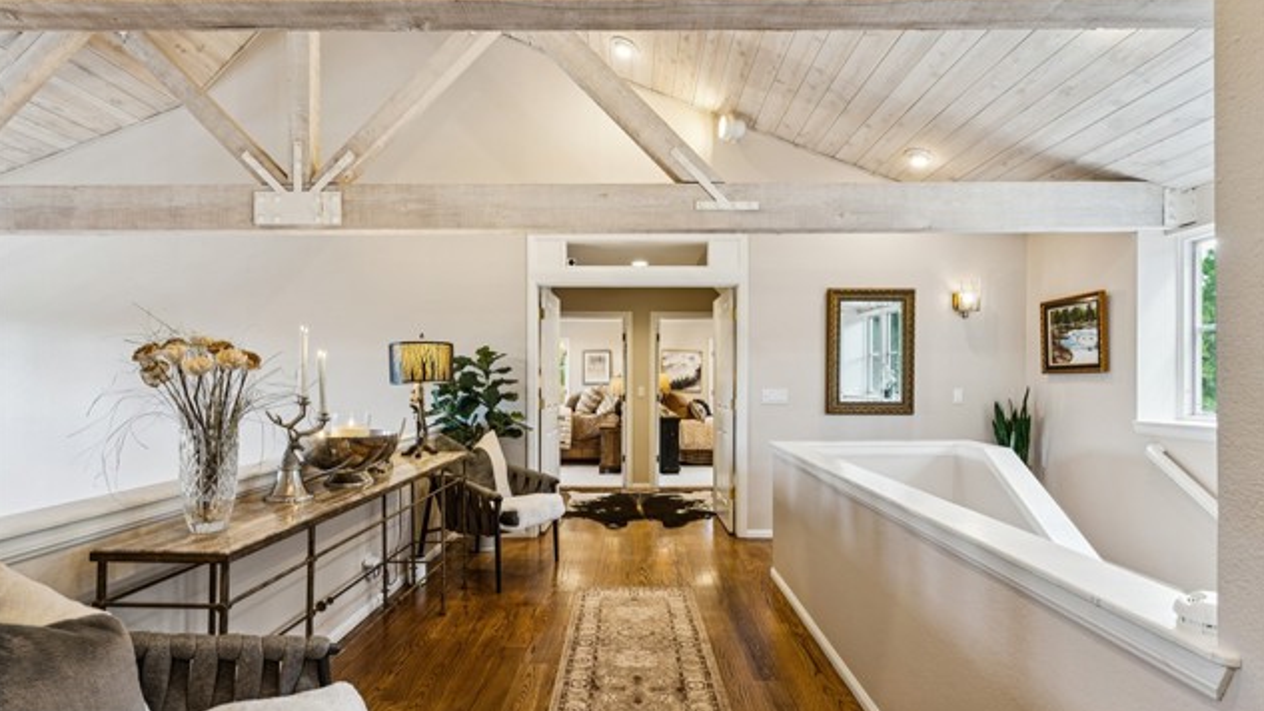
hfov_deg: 90.4
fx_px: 628
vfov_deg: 59.0
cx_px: 633
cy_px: 379
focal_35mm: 19
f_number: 13
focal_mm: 17.7
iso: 100
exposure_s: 1.3
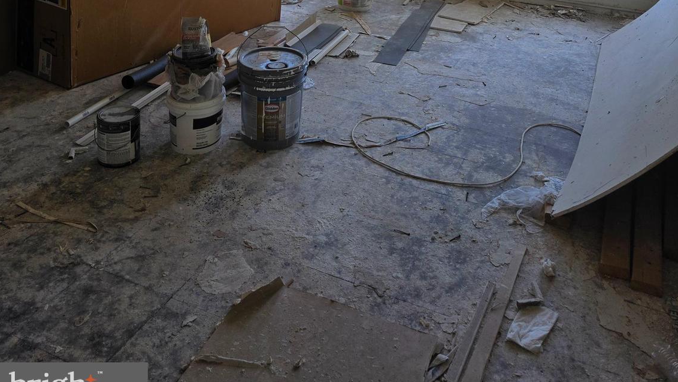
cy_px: -49
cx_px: 343
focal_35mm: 34
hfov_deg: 58.0
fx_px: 611
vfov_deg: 30.6
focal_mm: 6.5
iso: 32
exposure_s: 1/359
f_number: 1.4
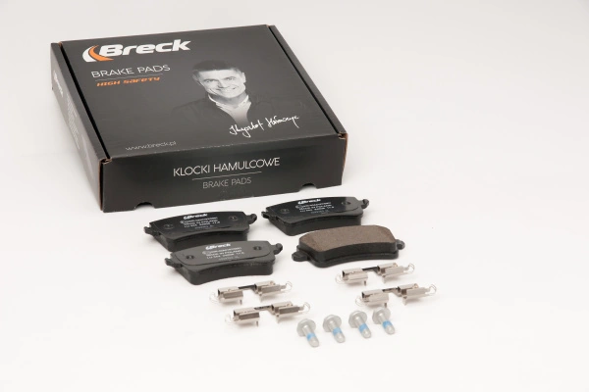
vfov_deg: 15.2
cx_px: 294
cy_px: 196
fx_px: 1472
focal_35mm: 90
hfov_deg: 22.6
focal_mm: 60
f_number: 11
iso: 100
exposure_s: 1/200
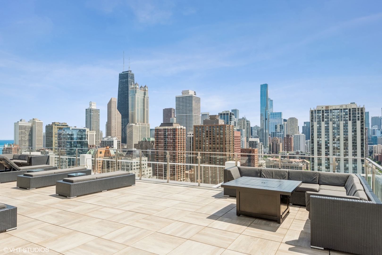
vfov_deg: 53.2
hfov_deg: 73.7
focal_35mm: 24
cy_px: 128
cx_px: 191
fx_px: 255
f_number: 8
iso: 400
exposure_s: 1/640
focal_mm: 24
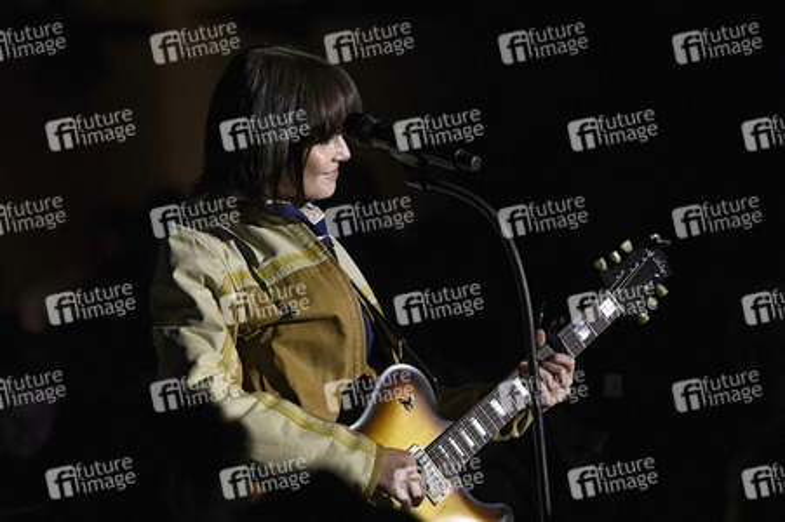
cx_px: 392
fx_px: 3704
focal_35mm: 170
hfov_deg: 12.1
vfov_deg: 8.1
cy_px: 261
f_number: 3.2
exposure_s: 1/160
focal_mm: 170
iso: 1600
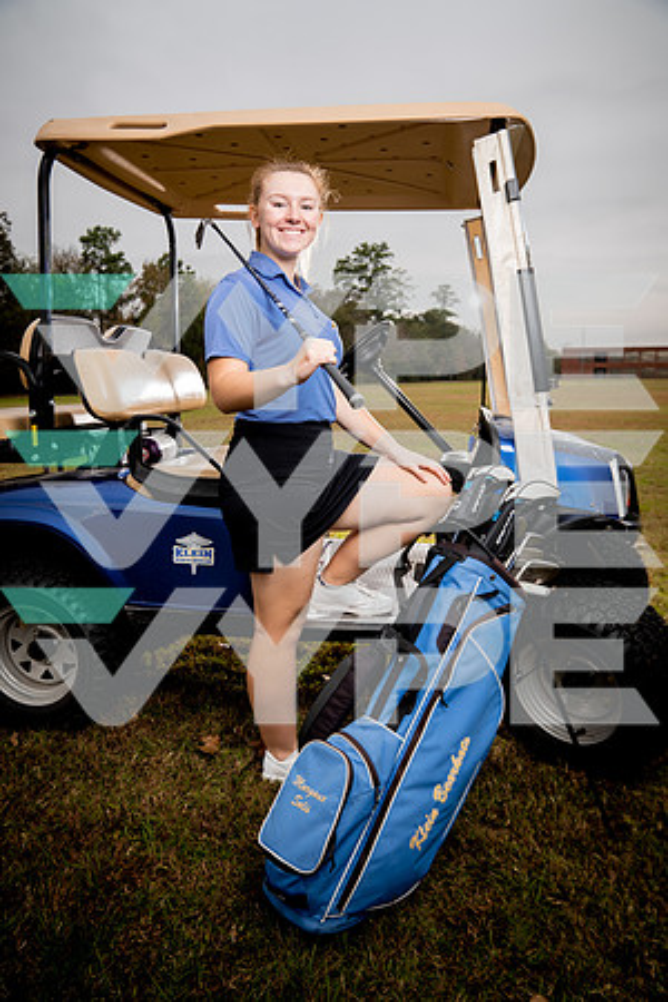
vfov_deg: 69.4
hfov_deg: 49.6
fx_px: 724
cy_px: 501
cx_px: 334
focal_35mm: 26
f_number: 4.5
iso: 200
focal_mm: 26
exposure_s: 1/250
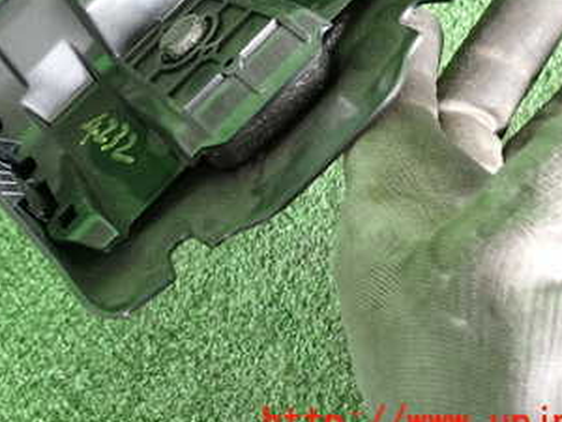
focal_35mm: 50
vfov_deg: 27.8
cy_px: 26
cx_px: 124
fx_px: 812
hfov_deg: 37.0
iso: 320
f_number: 2
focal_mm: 4.5
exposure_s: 1/30
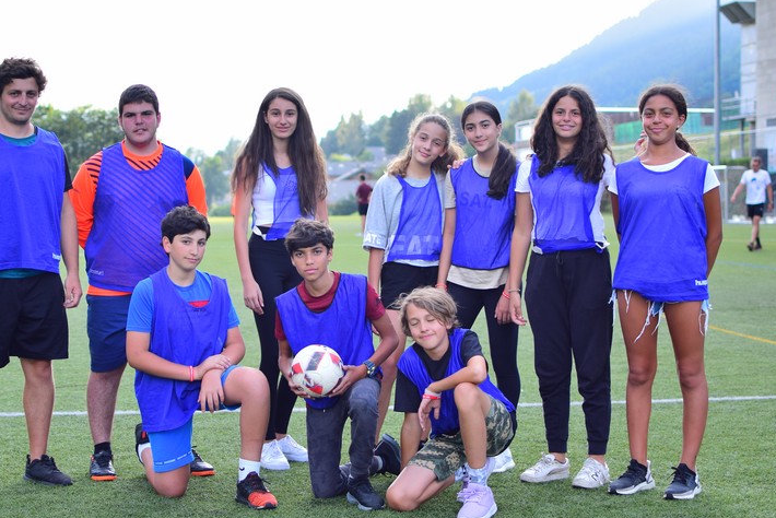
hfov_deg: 26.7
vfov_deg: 18.0
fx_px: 1633
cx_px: 315
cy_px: 265
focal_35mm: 76
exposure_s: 1/320
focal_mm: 35
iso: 100
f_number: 2.2
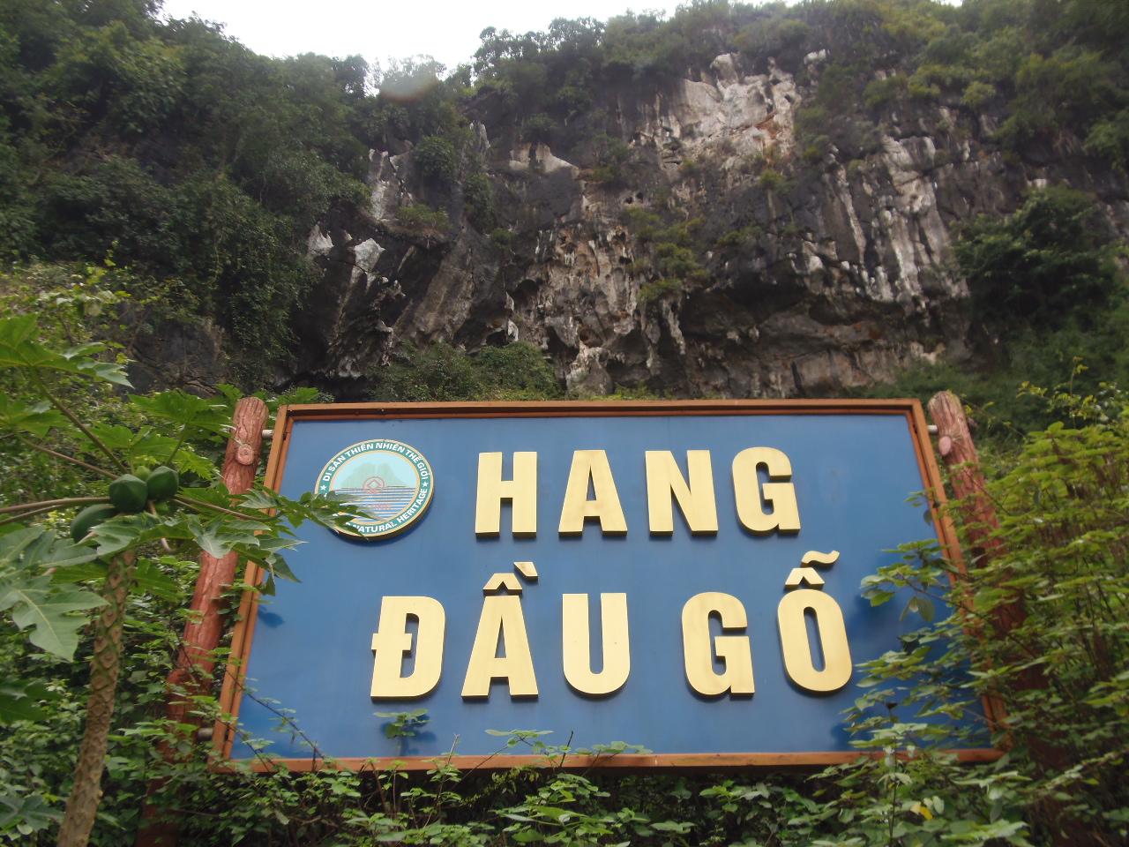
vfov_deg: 46.8
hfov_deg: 60.0
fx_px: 978
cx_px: 564
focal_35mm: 30
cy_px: 424
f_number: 3.2
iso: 64
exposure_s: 1/125
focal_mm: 5.5
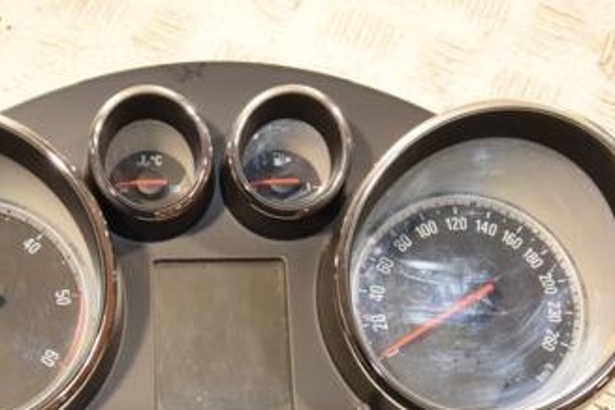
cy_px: 284
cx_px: 201
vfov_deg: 17.7
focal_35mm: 77
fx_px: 1315
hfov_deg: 26.2
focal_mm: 28
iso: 800
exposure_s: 1/200
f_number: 5
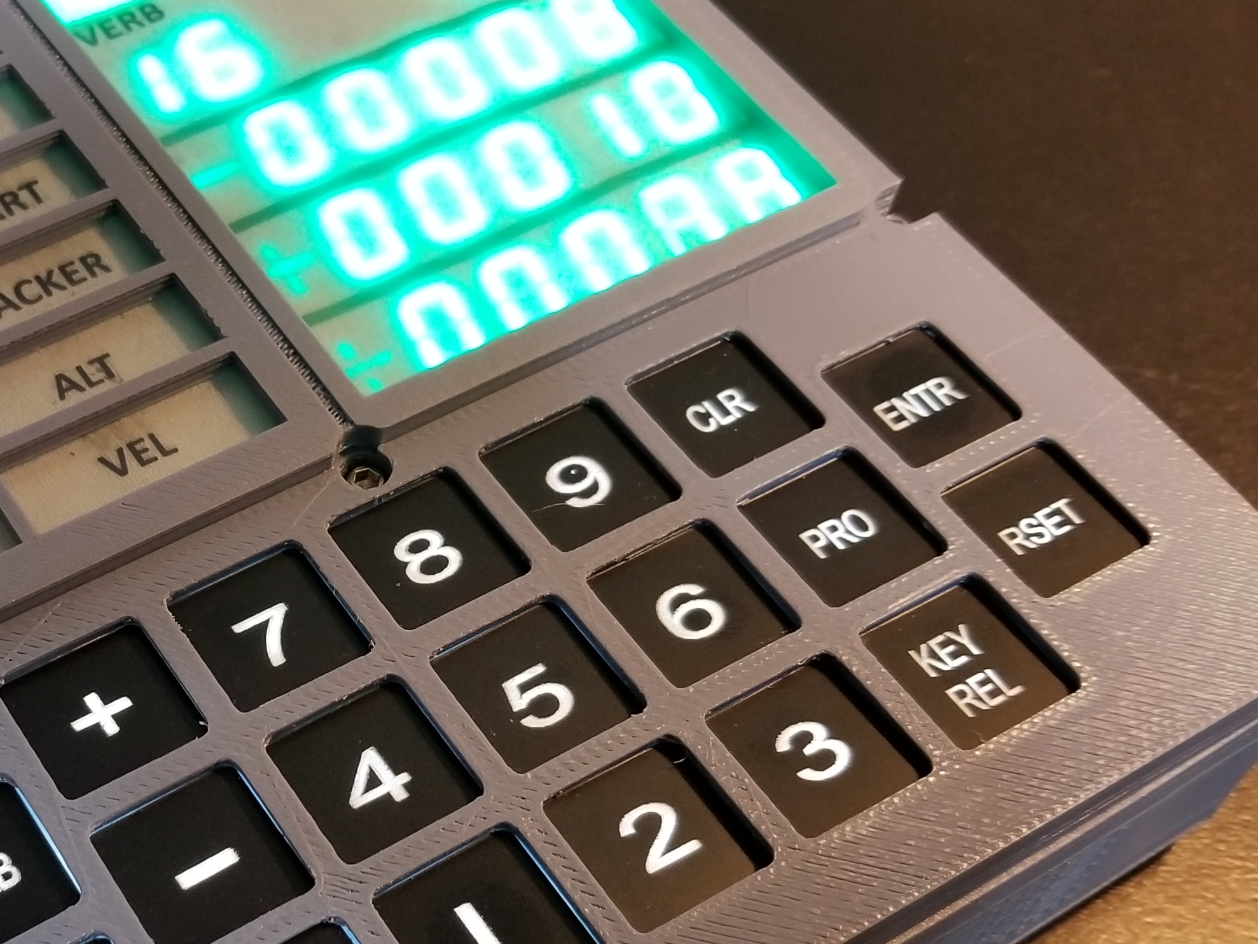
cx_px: 207
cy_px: 662
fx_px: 1926
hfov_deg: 34.8
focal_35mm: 53
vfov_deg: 27.3
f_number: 1.7
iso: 200
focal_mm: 4.25
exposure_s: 1/60
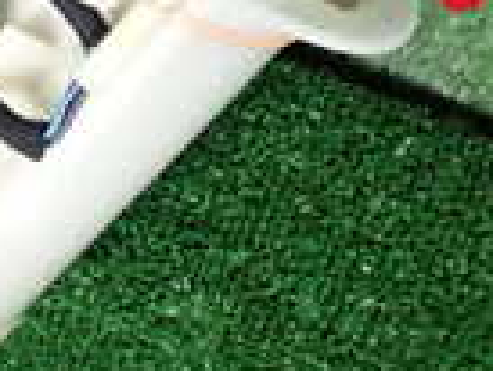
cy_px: 79
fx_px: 1867
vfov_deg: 11.3
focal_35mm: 131
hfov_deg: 14.0
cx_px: -266
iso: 320
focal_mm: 5.4
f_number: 2.3
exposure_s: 1/30
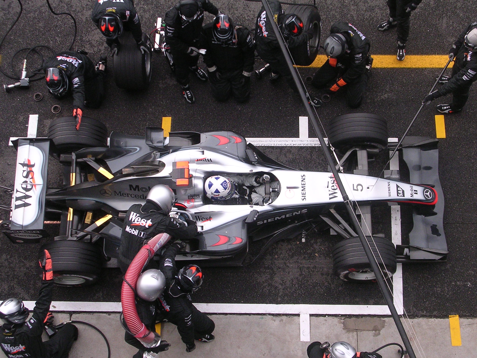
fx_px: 868
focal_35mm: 63
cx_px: 238
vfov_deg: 23.3
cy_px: 179
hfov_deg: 30.7
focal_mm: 9.6
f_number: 3.5
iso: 200
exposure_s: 1/517
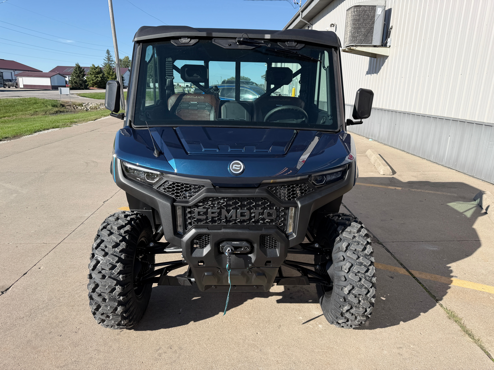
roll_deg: -2.1
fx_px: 343
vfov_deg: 56.8
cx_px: 247
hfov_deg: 71.6
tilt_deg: -12.9
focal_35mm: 24
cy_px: 185
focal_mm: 6.76
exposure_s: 1/2611
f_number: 1.78
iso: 80
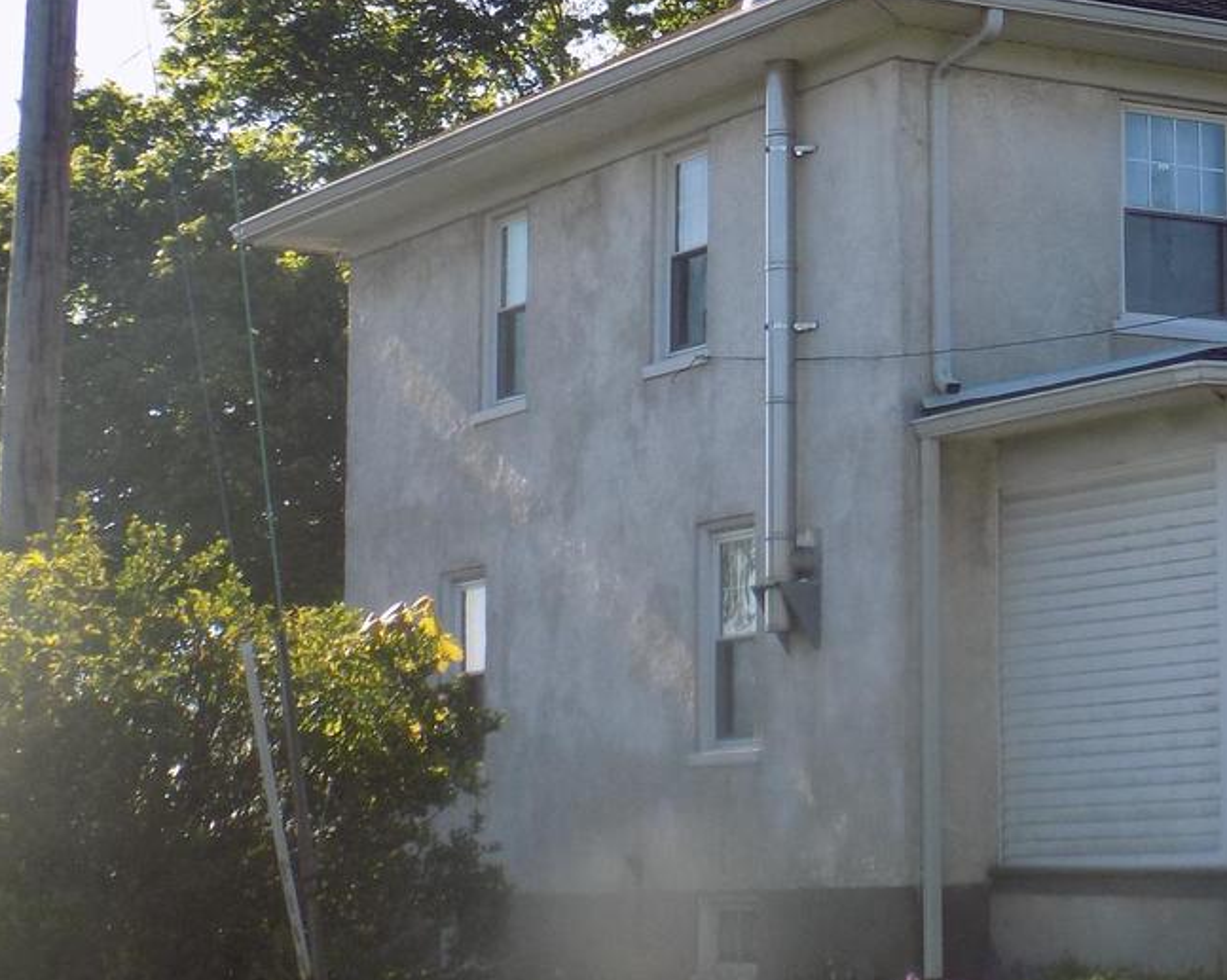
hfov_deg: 18.7
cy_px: 518
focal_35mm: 100
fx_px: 3630
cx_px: 1208
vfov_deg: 15.4
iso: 80
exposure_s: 1/400
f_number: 3.7
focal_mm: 8.1
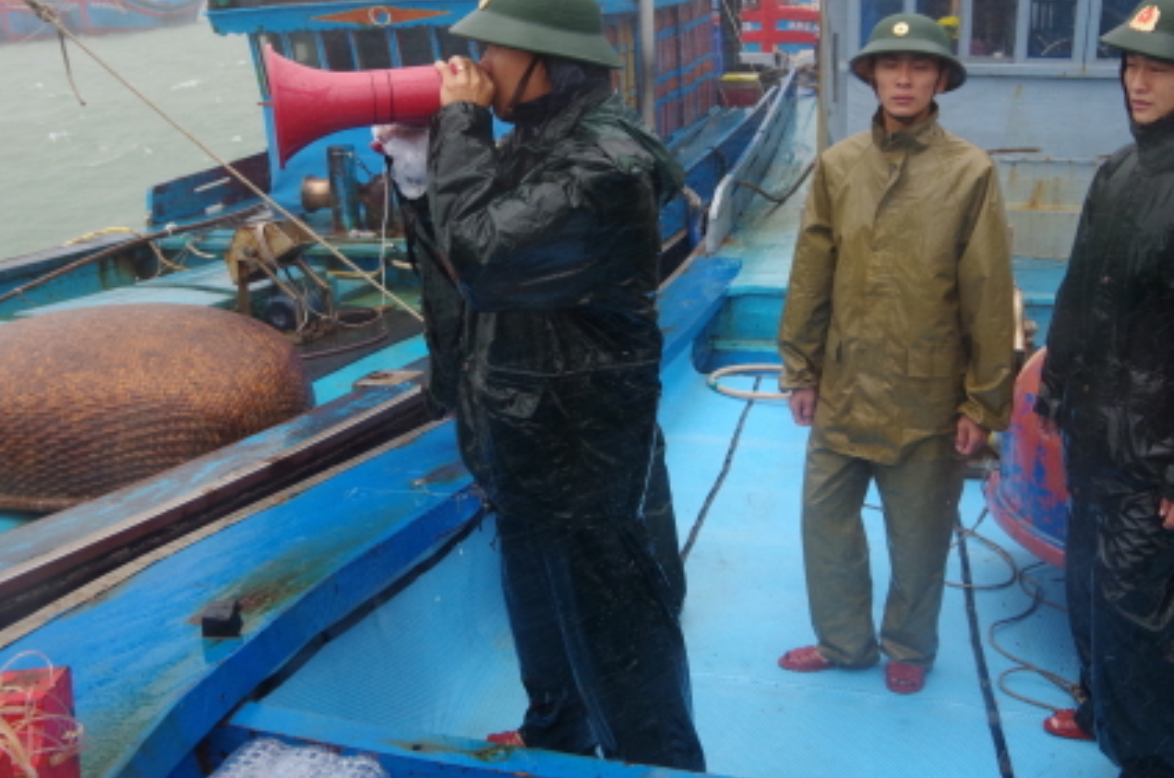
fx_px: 1139
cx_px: 604
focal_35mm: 35
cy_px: 293
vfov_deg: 37.5
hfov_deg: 54.5
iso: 800
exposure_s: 1/100
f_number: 5.6
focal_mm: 18
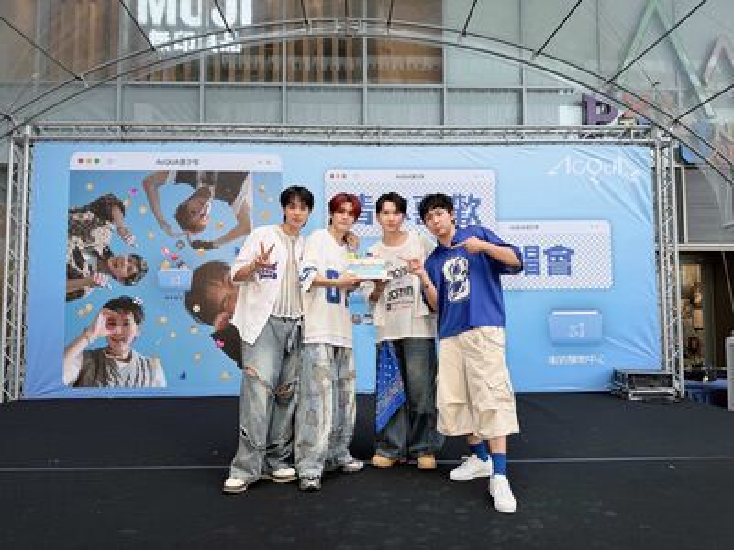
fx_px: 509
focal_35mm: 24
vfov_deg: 56.8
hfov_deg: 71.6
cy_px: 275
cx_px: 367
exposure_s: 1/593
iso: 80
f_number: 1.78
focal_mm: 6.76
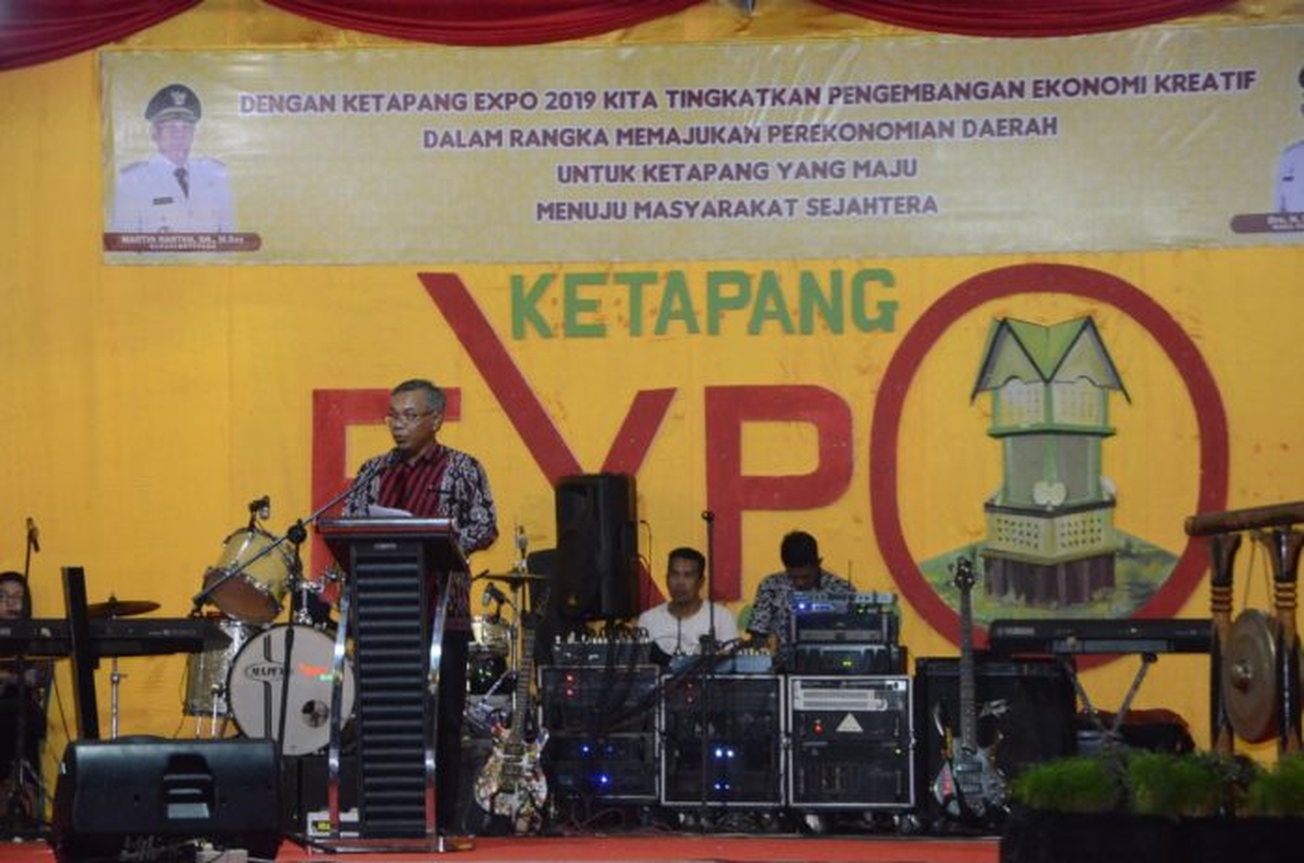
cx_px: 652
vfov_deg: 8.7
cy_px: 432
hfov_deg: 13.1
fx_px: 5692
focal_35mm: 158
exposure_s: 1/80
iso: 4000
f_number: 6.3
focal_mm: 105
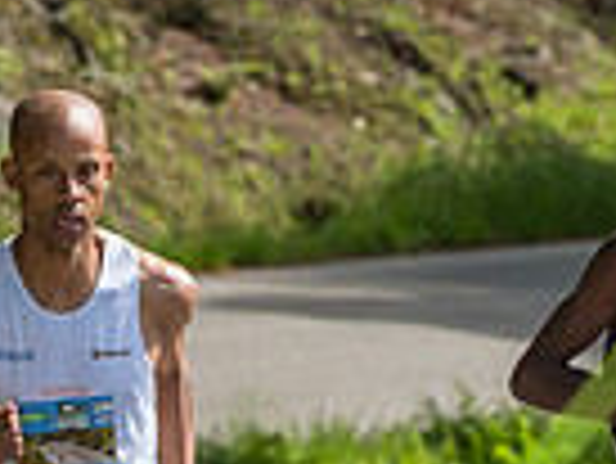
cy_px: 764
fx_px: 12111
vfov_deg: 2.2
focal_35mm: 680
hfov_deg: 2.9
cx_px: 679
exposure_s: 1/500
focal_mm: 150
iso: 200
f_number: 5.6
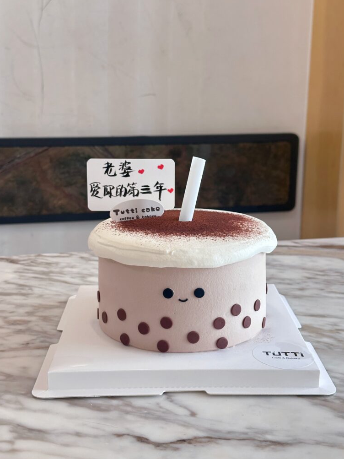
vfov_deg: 38.9
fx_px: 649
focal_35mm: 49
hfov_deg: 29.7
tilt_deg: -13.6
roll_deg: -2.2
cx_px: 173
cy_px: 230
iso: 160
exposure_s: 1/100
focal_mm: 6.86
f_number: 1.78
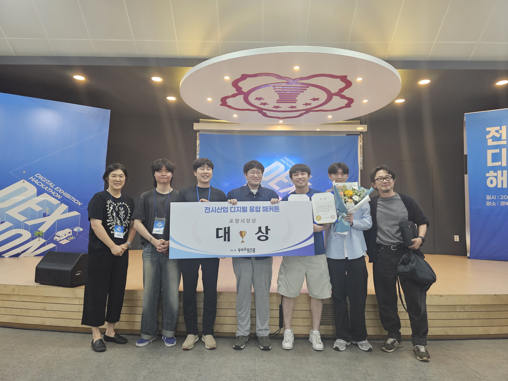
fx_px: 338
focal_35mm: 23
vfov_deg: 58.9
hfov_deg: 73.9
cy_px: 190
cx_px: 254
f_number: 1.7
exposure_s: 1/120
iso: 400
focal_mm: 6.3
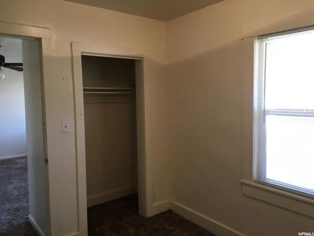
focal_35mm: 29
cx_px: 157
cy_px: 118
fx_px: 263
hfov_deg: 61.7
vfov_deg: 48.2
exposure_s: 1/30
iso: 32
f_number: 2.2
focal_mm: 4.15
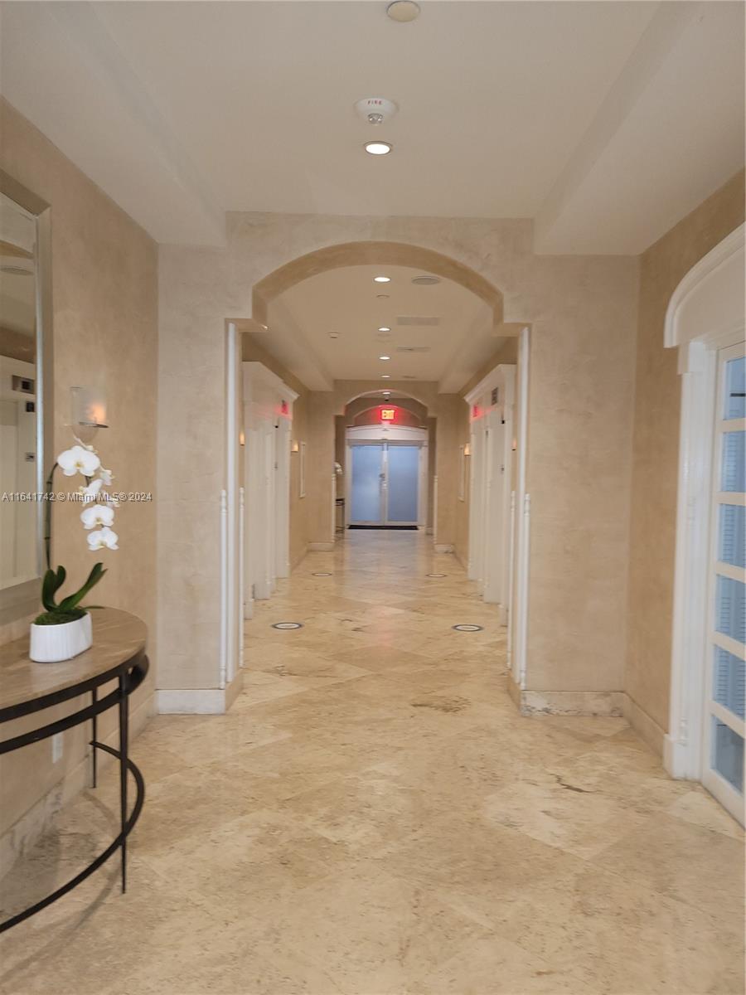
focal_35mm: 26
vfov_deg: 67.3
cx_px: 373
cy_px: 498
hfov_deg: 53.1
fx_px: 747
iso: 125
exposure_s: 1/12
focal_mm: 5.4
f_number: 1.8
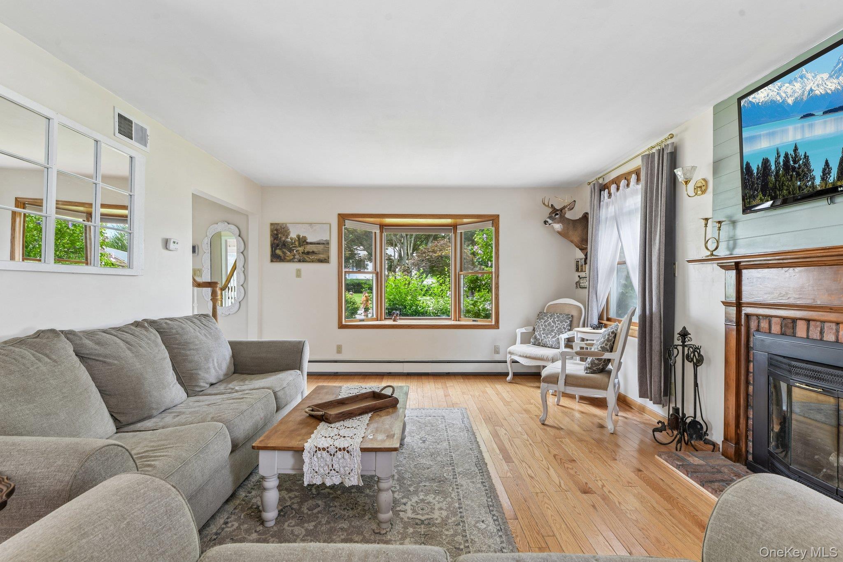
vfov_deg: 70.4
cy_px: 281
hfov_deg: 93.3
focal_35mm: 17
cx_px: 422
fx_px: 398
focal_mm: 17
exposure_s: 1/8
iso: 250
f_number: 9
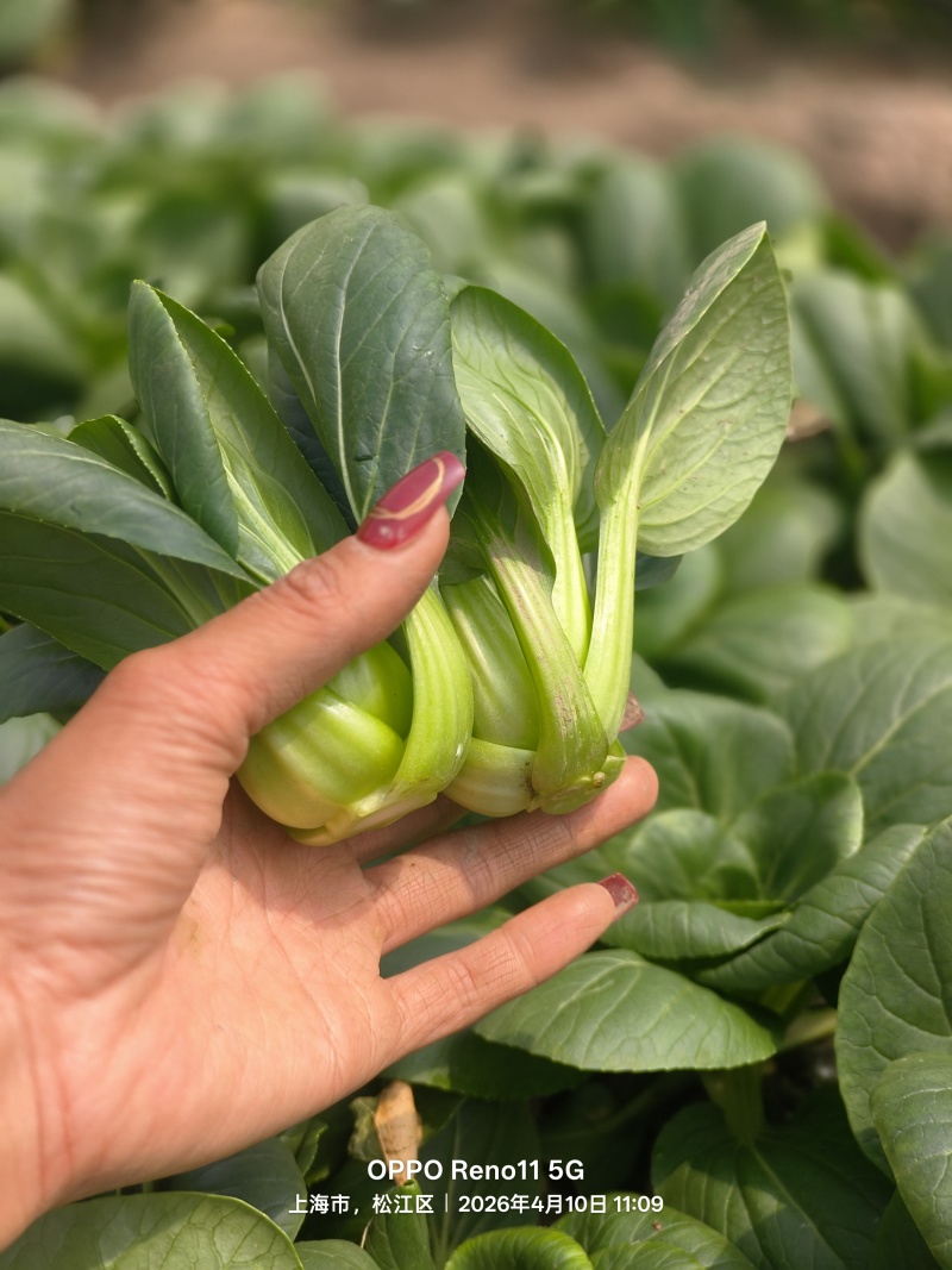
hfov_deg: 30.9
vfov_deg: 40.4
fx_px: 1724
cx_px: 476
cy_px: 635
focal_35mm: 47
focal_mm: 7.08
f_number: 1.4
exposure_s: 1/885
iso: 50
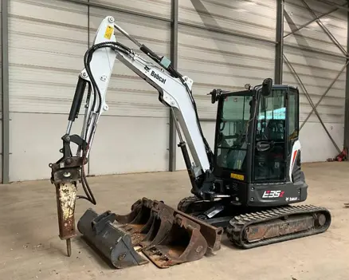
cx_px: 166
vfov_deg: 47.2
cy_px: 143
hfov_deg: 57.1
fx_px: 320
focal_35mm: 31
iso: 80
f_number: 1.8
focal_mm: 3
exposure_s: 1/60
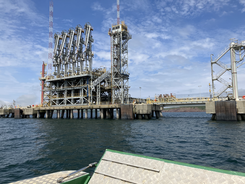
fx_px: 198
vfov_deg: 49.7
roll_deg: +0.2
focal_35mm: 28
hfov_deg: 63.4
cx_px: 122
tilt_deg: +6.7
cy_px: 92
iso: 32
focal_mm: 3.99
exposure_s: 1/3040
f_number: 1.8
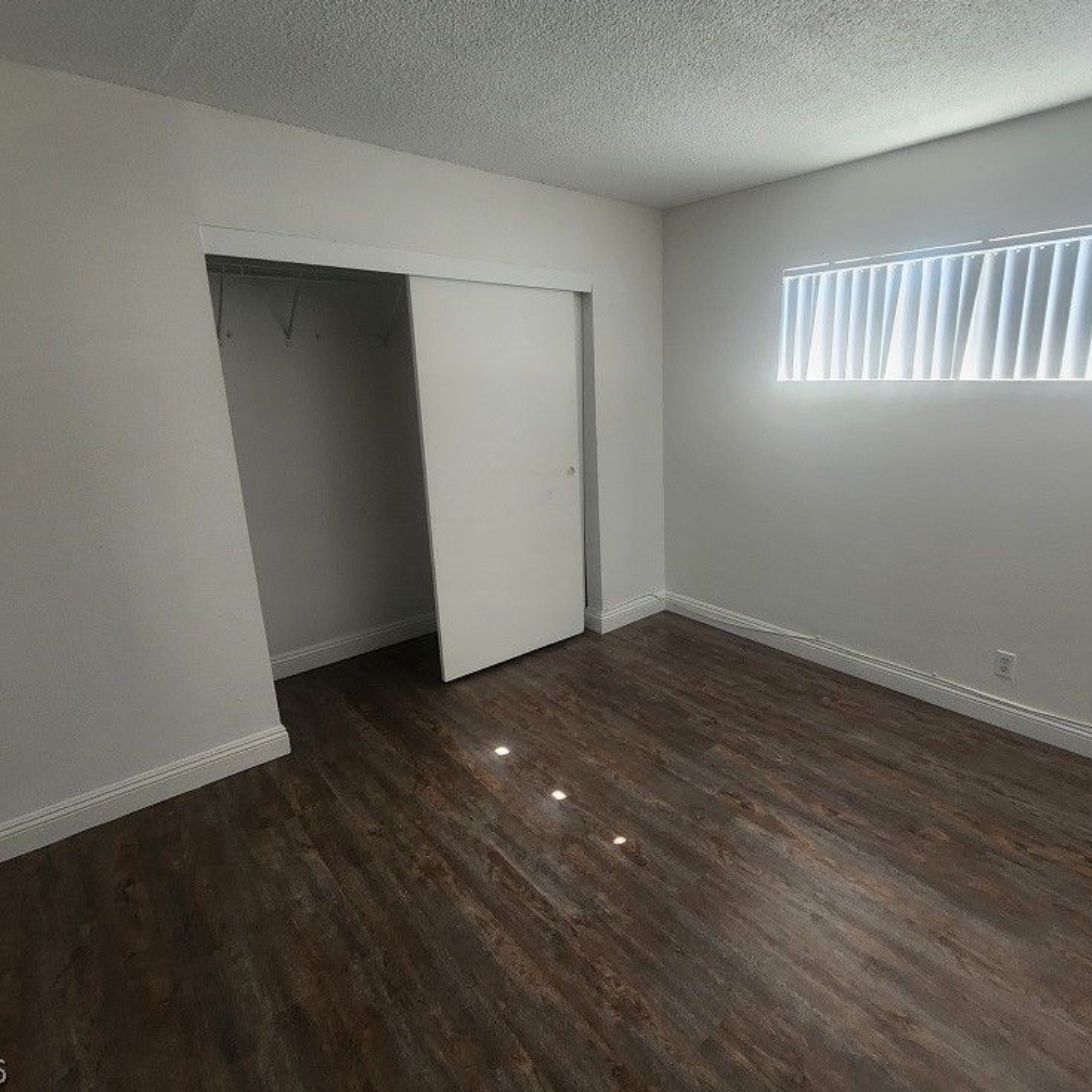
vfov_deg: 87.4
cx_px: 606
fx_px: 571
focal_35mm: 16
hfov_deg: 87.1
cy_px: 526
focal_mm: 2.2
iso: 250
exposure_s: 1/60
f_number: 2.2
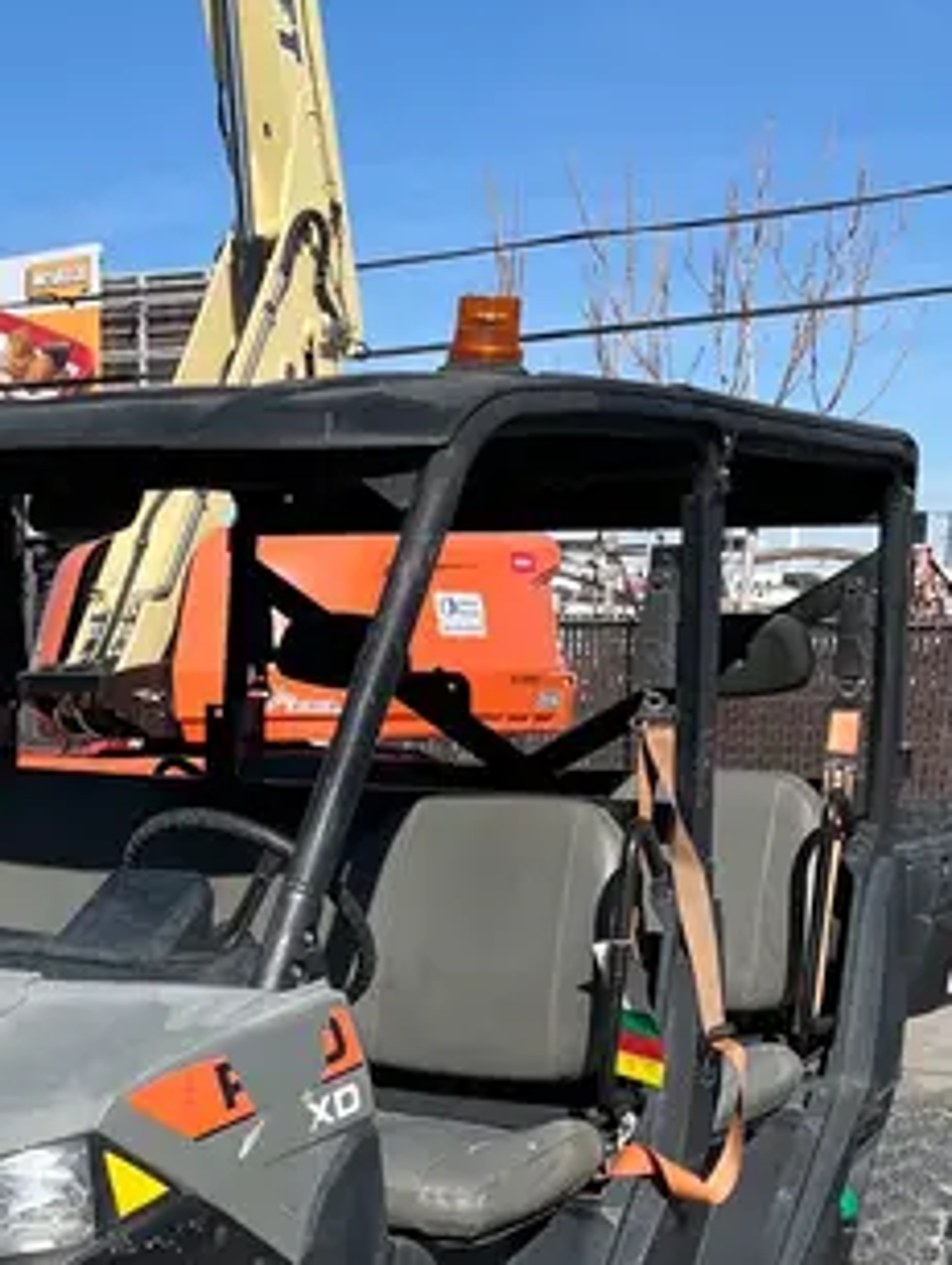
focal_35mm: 62
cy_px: 1296
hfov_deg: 23.2
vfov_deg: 29.0
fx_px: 2269
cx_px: 144
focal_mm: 5.1
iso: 50
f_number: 1.6
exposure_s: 1/4310
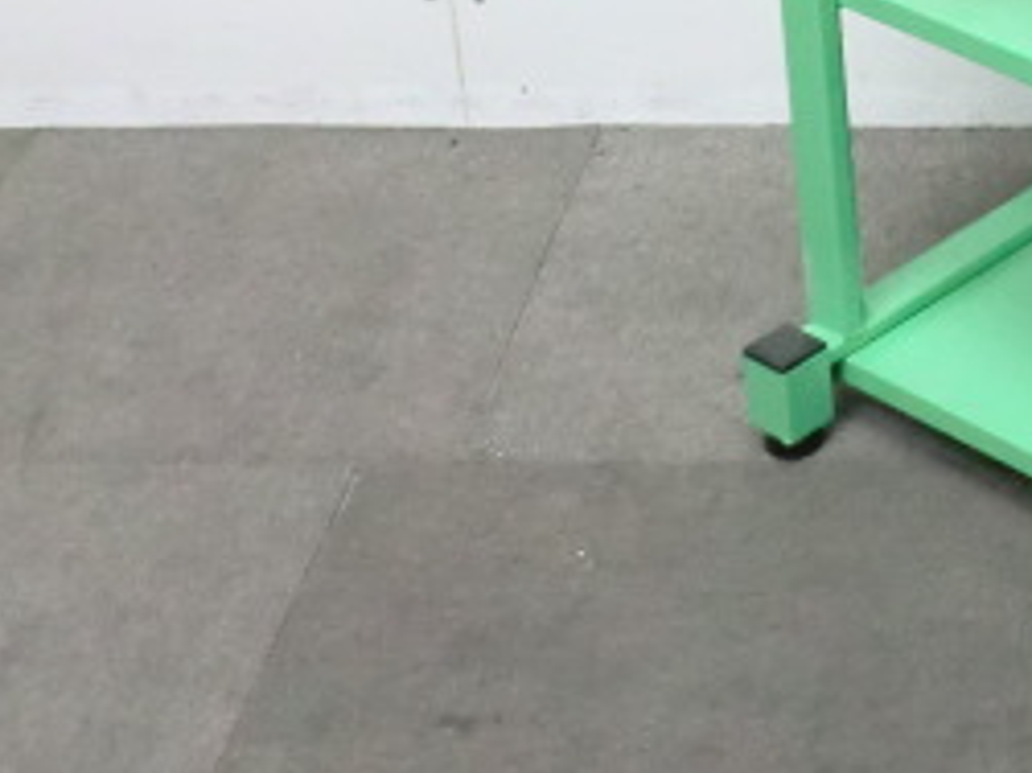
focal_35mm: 97
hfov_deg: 18.9
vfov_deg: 14.7
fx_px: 2890
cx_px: 1307
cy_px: -197
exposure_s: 1/40
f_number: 3.9
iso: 800
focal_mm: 6.9
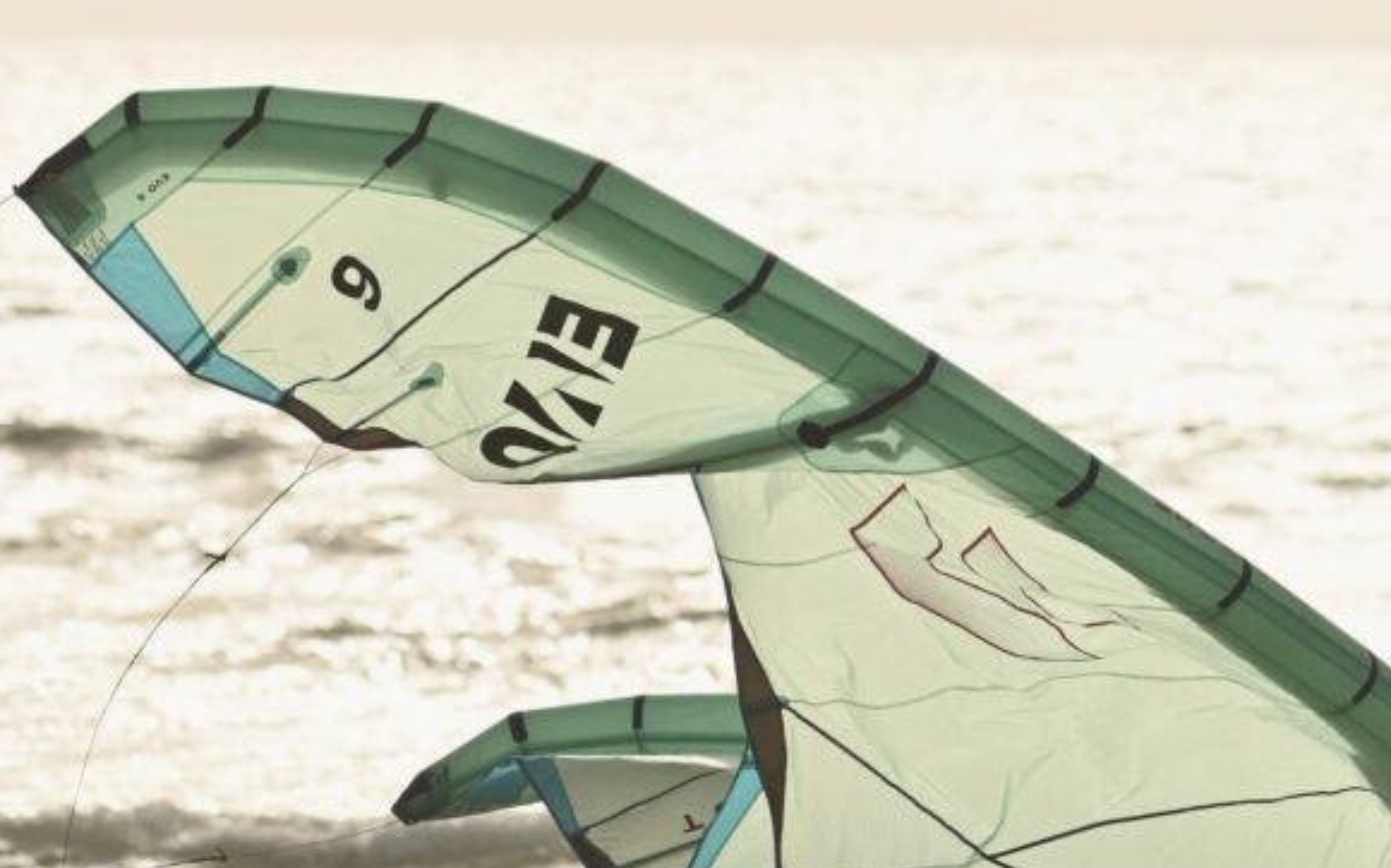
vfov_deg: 3.6
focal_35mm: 360
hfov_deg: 5.8
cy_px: 718
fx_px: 13642
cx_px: 1202
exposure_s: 1/3000
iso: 200
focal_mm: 200
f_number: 5.6
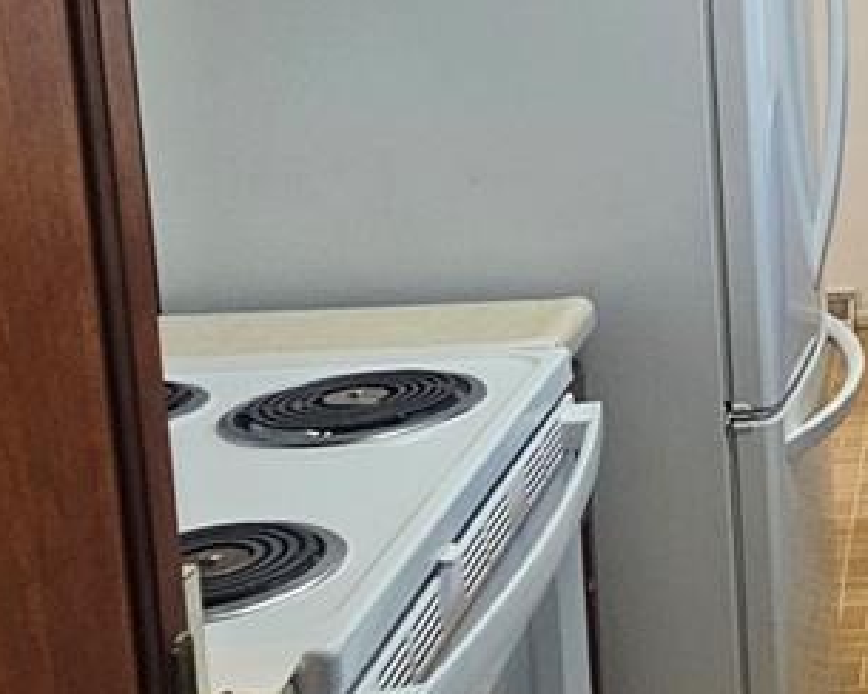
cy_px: 117
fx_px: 1541
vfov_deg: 24.9
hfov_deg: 26.7
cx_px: 1124
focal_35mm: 60
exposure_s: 1/60
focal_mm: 2.2
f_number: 2.2
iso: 250
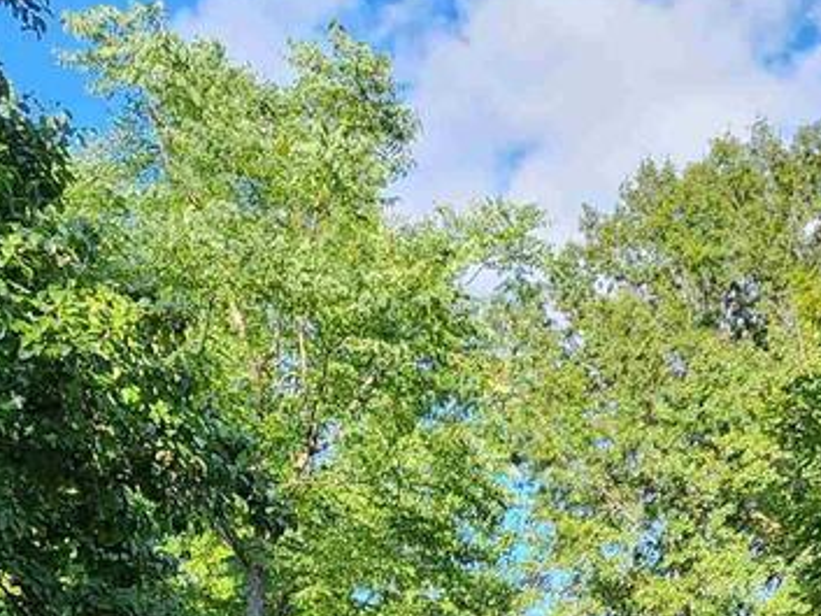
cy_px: 888
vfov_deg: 23.0
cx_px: 693
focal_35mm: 53
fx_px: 1257
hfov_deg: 34.7
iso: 50
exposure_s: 1/355
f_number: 2.2
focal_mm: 2.2
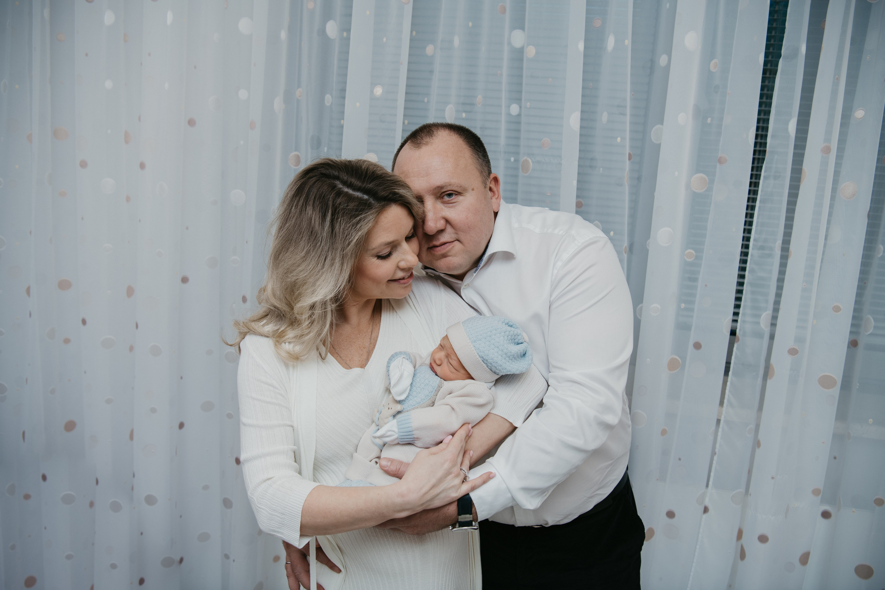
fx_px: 713
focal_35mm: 29
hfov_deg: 63.7
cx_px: 442
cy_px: 295
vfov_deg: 45.0
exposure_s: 1/160
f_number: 4
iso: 80
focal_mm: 29
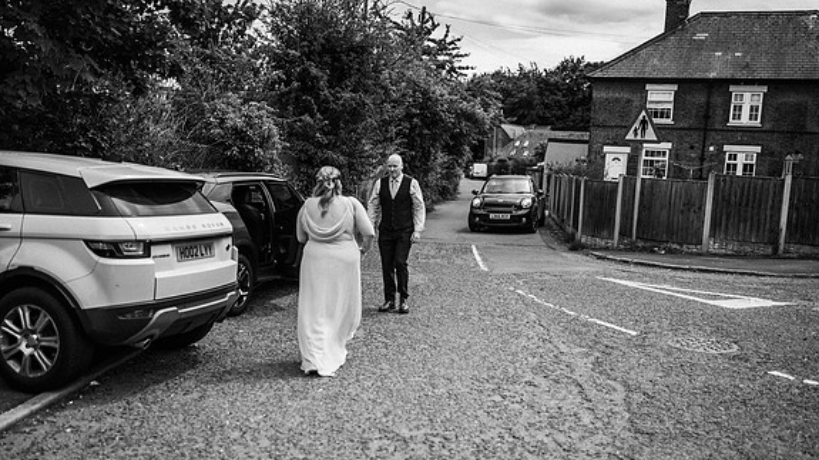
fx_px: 803
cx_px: 409
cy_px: 244
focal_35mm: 37
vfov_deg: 32.0
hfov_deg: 54.0
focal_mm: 35
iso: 100
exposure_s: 1/4000
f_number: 1.8
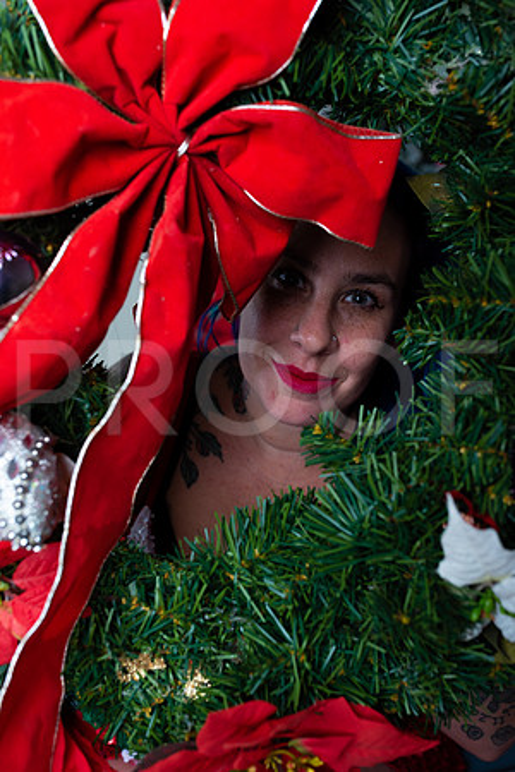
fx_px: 751
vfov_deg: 54.4
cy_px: 386
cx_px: 258
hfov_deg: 37.9
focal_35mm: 35
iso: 400
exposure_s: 1/640
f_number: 5
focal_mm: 35
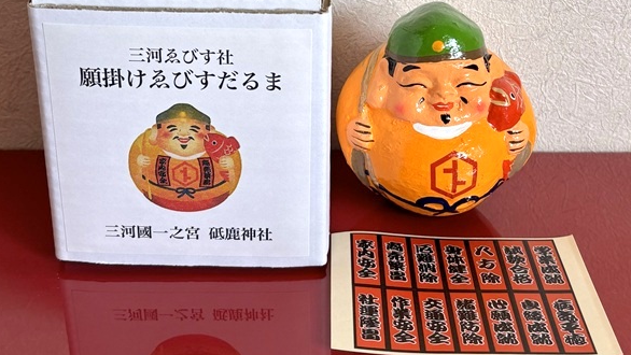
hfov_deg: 66.1
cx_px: 317
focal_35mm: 29
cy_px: 142
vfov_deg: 40.0
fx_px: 485
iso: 50
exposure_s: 1/121
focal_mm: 5.96
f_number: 1.6
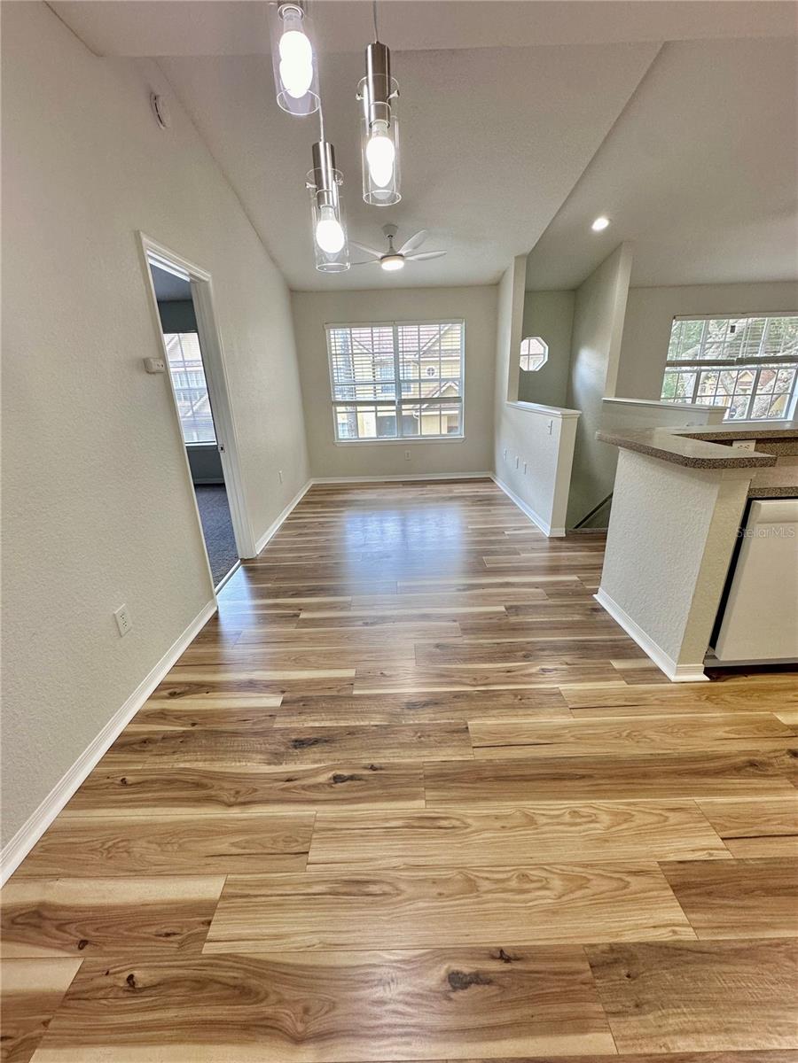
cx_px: 399
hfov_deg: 85.7
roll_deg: +2.3
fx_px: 430
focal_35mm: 14
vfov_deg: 102.1
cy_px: 532
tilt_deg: -19.8
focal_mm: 2.22
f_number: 2.2
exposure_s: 1/120
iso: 125
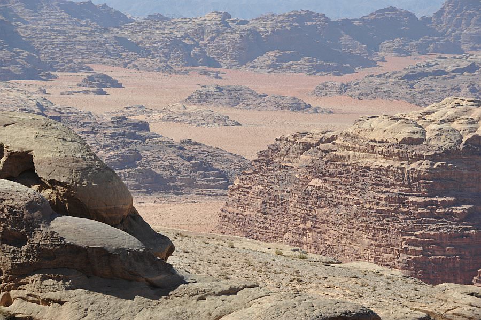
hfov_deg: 10.3
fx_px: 2671
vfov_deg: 6.9
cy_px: 160
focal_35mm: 200
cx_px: 240
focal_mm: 200
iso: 200
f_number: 10
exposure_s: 1/400
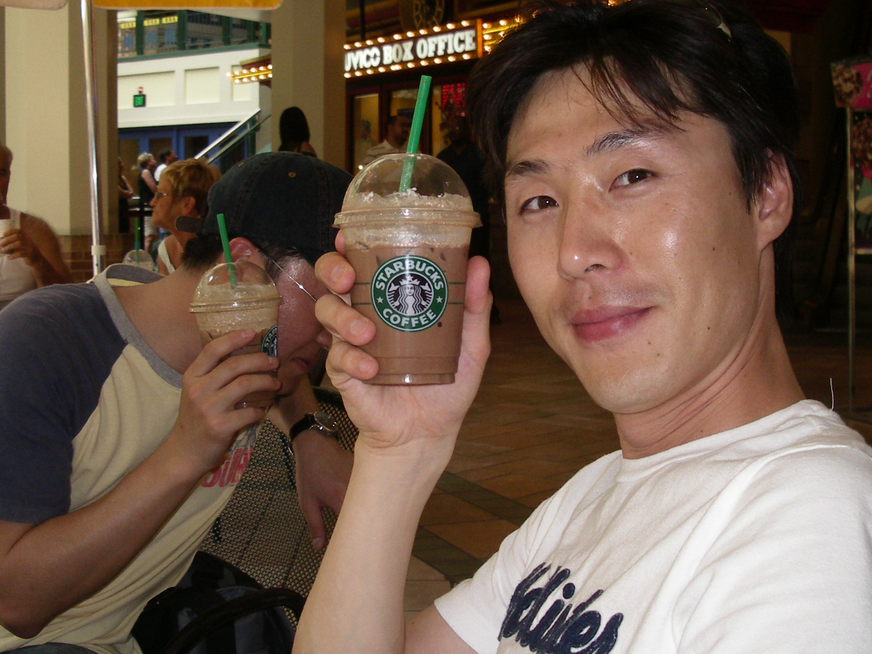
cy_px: 289
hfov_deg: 34.3
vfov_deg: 26.1
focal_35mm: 56
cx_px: 449
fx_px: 1411
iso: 160
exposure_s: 1/50
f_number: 2.8
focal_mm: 6.8
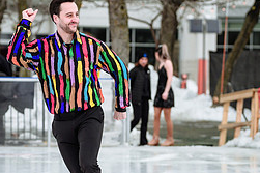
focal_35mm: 286
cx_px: 69
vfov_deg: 4.8
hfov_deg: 7.2
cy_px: 49
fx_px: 2064
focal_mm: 110
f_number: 3.5
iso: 500
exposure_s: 1/1600
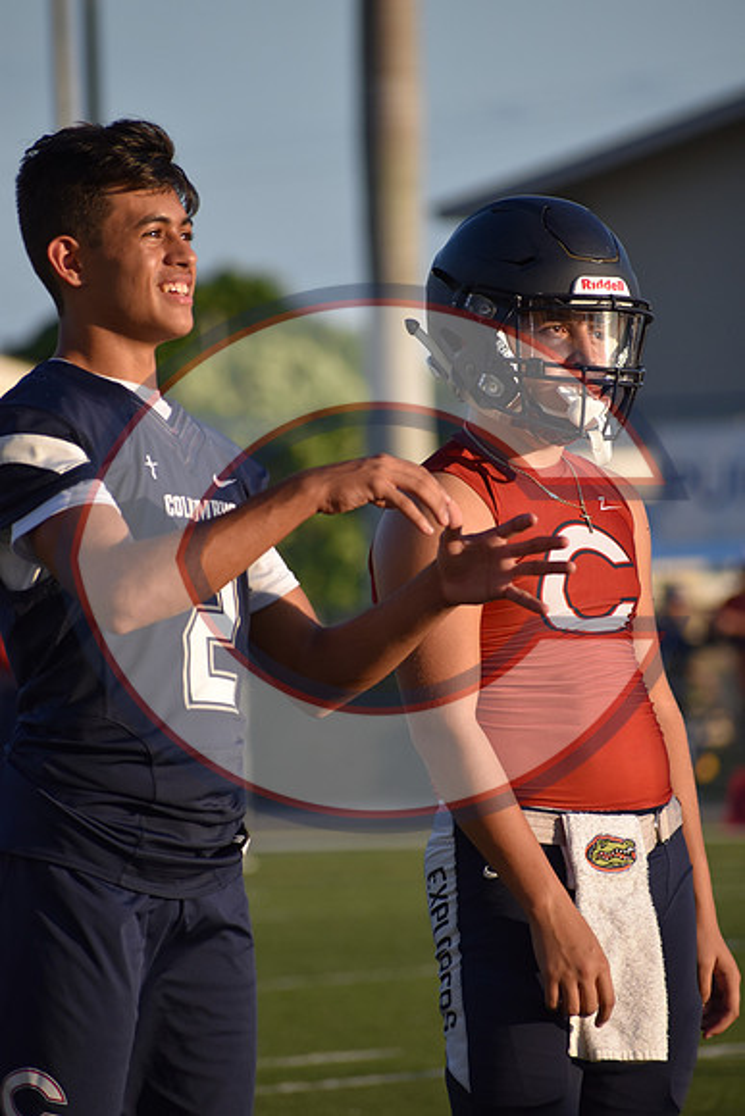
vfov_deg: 5.5
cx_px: 372
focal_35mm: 375
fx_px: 11633
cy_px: 558
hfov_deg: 3.7
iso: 400
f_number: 6
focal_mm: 250
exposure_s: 1/1000
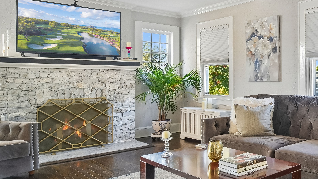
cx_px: 303
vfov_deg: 36.6
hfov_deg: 51.4
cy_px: 102
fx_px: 270
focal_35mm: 32
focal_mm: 14
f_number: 7.1
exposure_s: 1/50
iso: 500
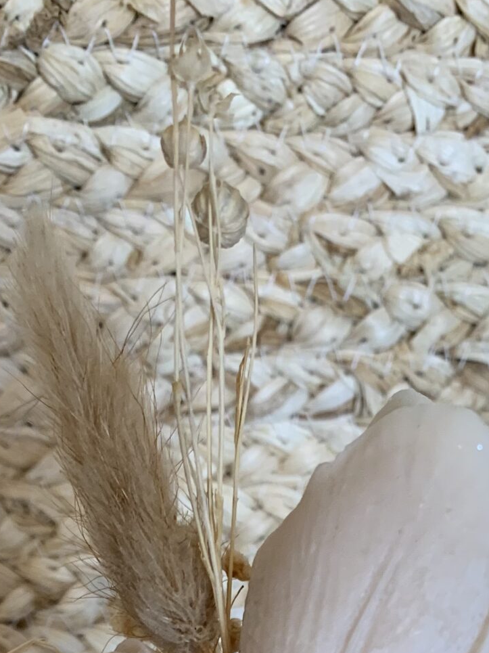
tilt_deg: -37.0
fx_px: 1300
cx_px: 272
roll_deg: -1.0
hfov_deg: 21.3
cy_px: 858
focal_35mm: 69
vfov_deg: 24.4
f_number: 1.8
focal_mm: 4.25
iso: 100
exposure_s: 1/104
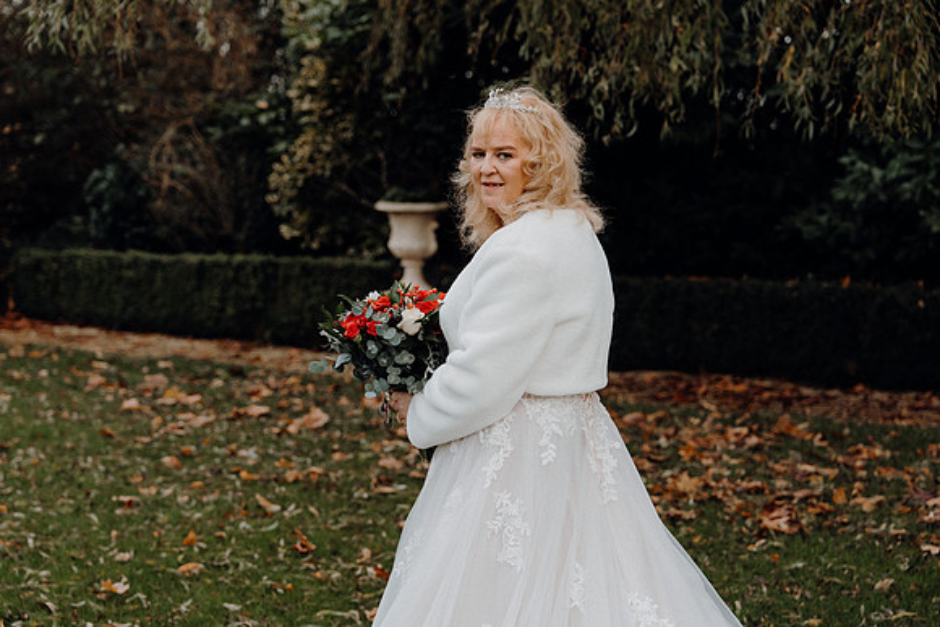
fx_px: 1828
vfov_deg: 19.5
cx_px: 470
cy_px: 314
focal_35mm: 70
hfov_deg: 28.8
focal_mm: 70
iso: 1250
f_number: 3.5
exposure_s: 1/250
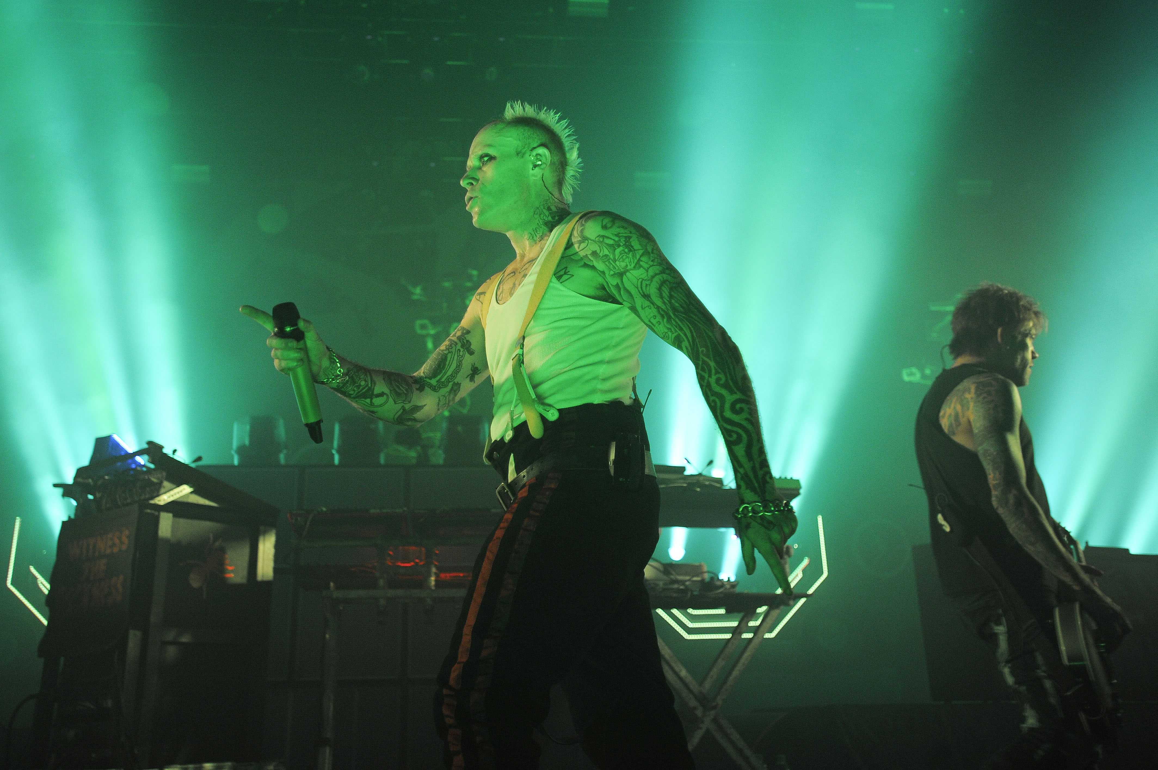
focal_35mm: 30
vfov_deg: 43.6
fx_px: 964
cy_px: 385
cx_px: 579
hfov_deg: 62.0
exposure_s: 1/400
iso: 1600
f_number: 2.8
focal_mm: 30
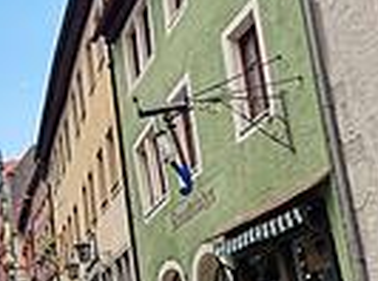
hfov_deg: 24.5
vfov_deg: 21.2
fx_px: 751
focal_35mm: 69
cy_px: 176
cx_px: -117
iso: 50
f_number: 1.8
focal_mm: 4.75
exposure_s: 1/940
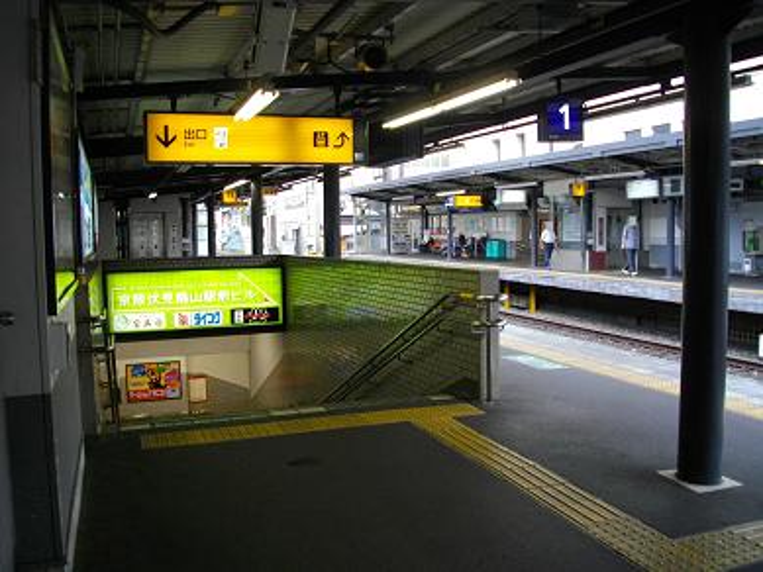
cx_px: 382
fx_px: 706
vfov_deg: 44.2
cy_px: 286
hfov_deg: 56.8
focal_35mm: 32
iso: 200
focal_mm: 5.7
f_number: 2.9
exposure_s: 1/60
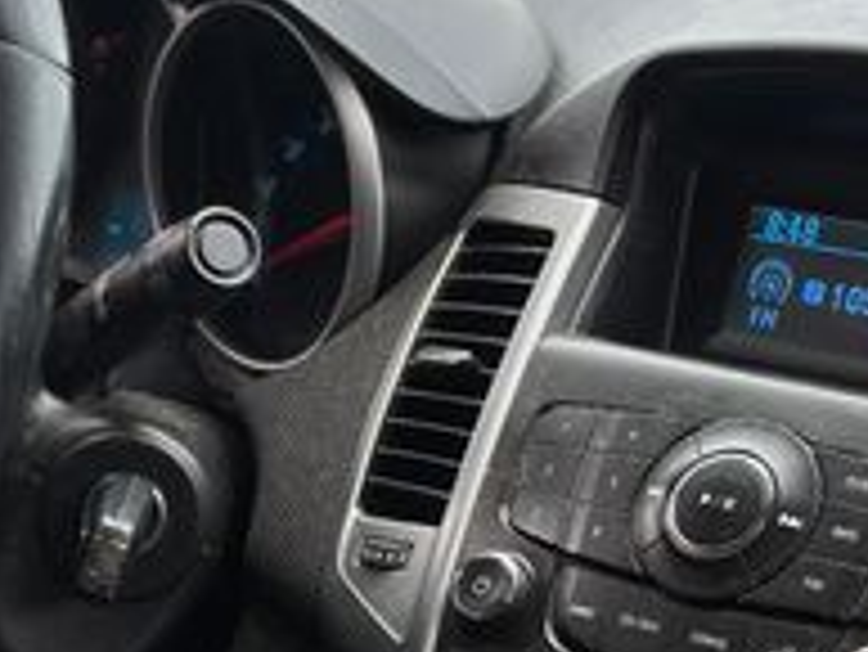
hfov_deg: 16.5
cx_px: 31
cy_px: 319
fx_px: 2936
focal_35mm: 117
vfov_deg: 12.7
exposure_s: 1/195
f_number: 1.78
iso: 80
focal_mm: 6.86
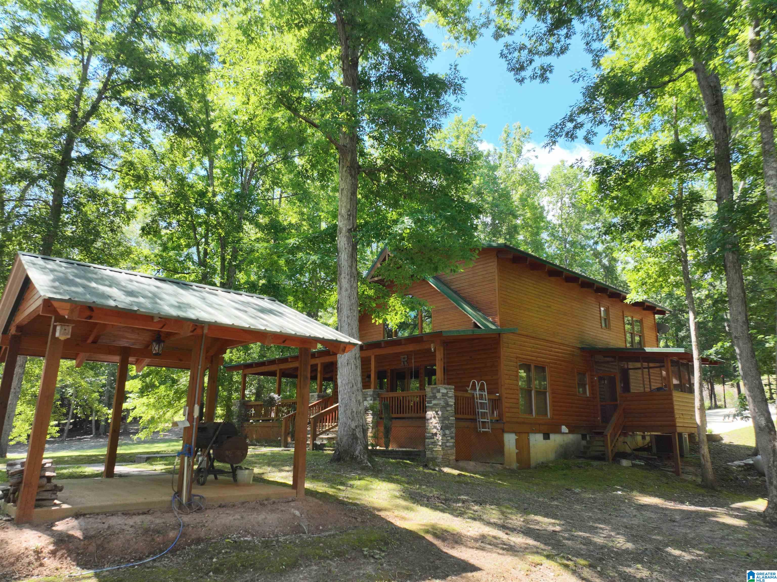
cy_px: 291
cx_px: 388
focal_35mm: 24
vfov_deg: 56.8
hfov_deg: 71.6
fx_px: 538
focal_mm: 12.29
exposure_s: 1/640
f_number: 2.8
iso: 100
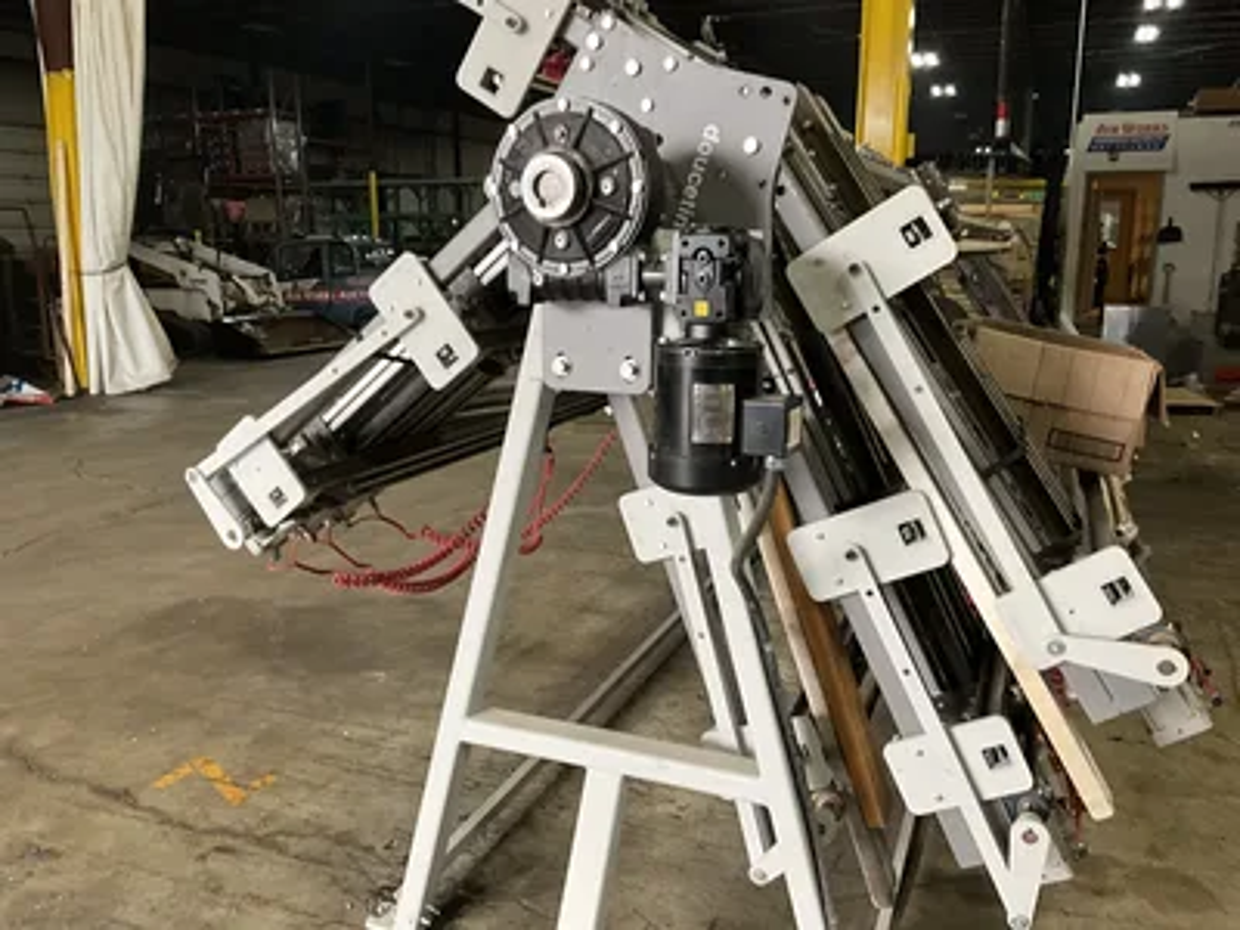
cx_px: 620
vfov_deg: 48.2
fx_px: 1039
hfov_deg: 61.7
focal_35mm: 29
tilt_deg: -12.2
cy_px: 465
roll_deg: +0.6
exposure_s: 1/60
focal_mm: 3
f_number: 1.8
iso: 160
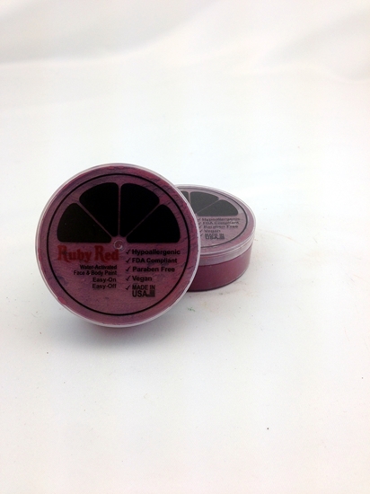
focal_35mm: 33
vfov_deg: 55.4
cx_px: 185
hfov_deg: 42.9
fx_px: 471
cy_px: 247
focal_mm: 4.12
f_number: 2.4
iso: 50
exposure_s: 1/155
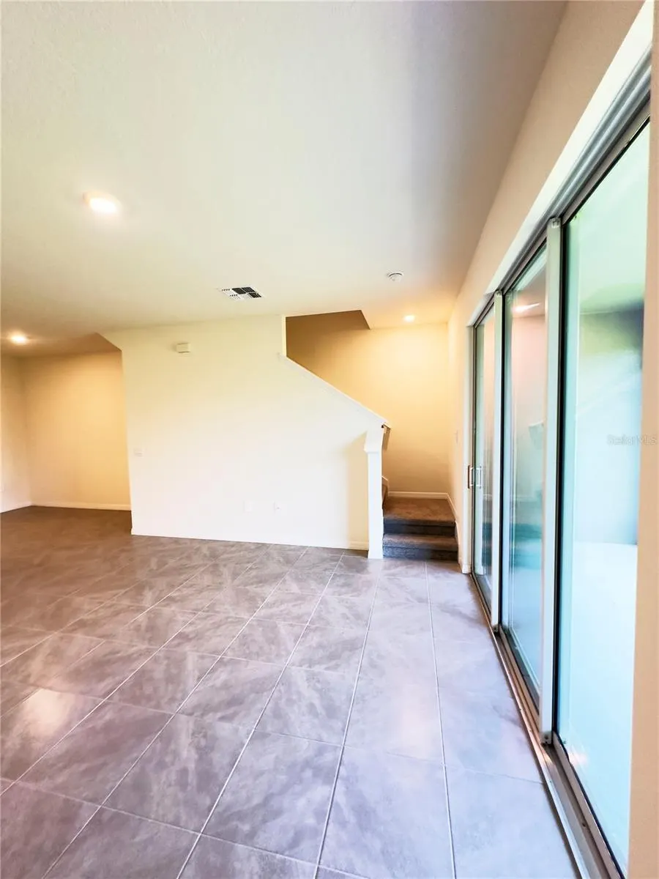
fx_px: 355
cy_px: 440
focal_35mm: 14
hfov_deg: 85.7
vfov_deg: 102.1
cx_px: 330
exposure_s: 1/60
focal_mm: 2.22
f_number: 2.2
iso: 250
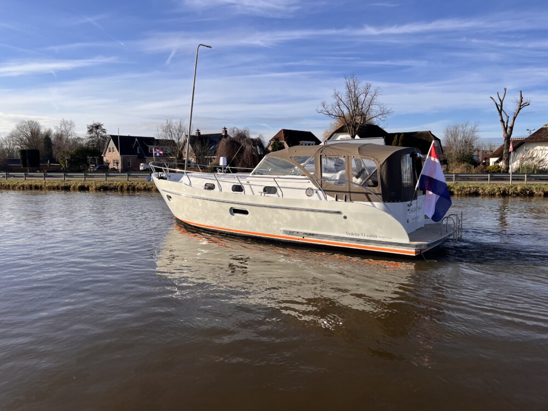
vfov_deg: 53.1
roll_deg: +1.5
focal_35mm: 26
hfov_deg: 67.3
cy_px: 206
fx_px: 412
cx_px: 274
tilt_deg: -6.3
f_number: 1.6
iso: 50
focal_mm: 5.1
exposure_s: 1/3745
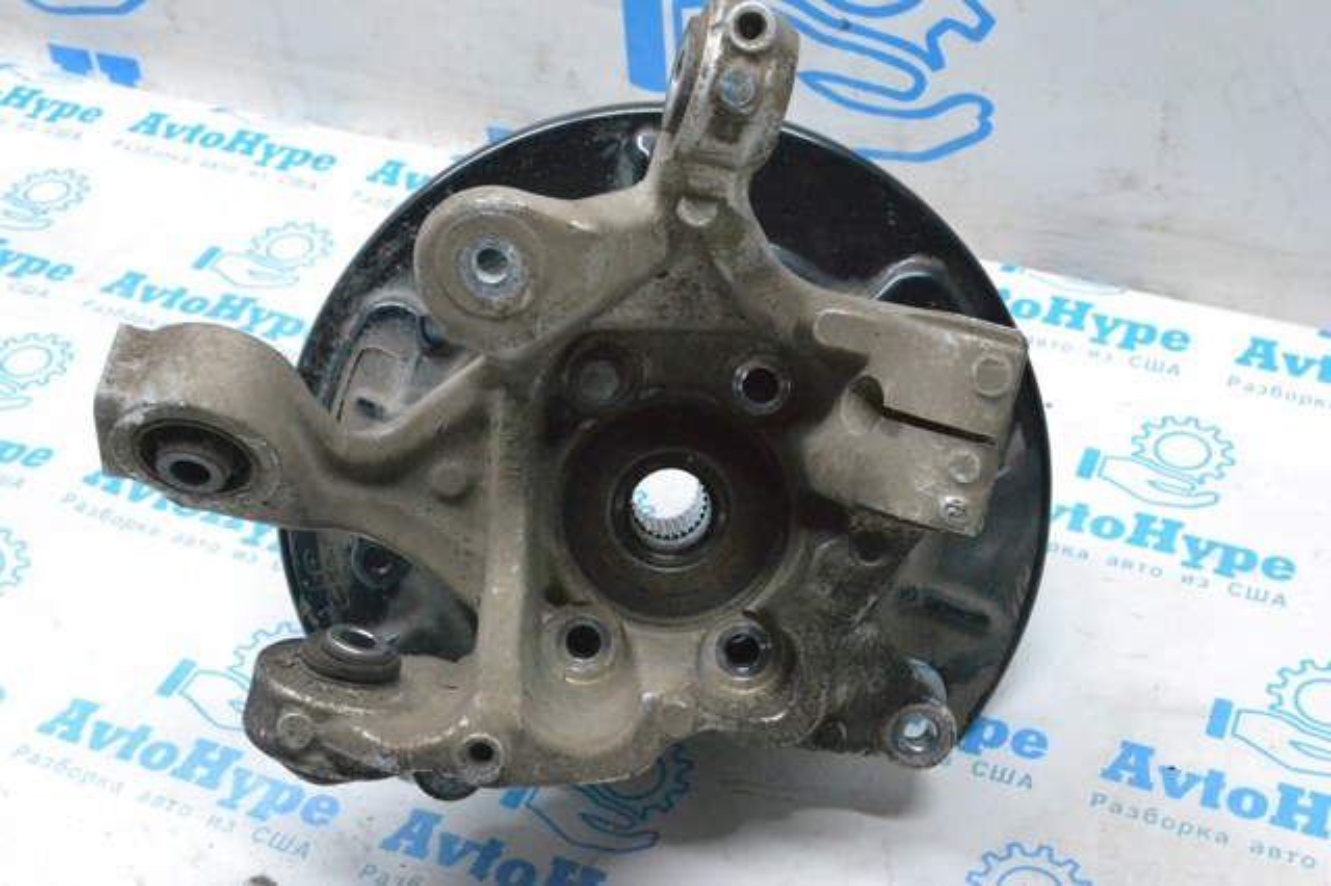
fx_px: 1940
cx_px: 666
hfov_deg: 37.9
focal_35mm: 52
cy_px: 443
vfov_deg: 25.7
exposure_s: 1/160
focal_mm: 35
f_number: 9
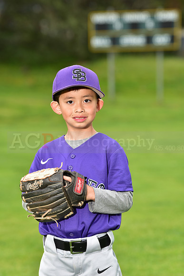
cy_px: 138
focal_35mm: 175
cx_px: 92
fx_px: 1341
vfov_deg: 11.7
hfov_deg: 7.9
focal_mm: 175
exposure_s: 1/250
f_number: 5.6
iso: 400
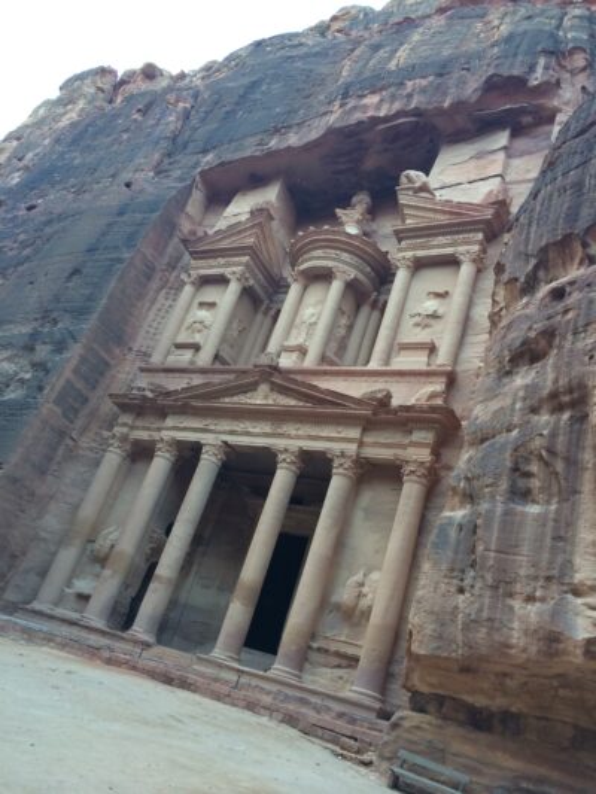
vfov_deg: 60.0
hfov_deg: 46.8
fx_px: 688
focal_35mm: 30
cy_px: 397
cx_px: 298
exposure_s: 1/30
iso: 40
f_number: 2.2
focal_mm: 4.12
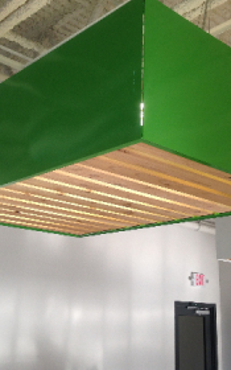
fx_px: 504
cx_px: 106
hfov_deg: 25.8
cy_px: 178
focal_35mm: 50
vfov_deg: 40.3
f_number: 2.4
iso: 64
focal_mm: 4.13
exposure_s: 1/120
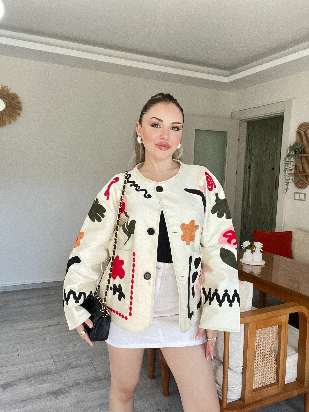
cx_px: 154
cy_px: 206
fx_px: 357
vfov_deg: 60.0
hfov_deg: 46.8
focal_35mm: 30
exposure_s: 1/121
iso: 64
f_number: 2.2
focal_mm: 2.71
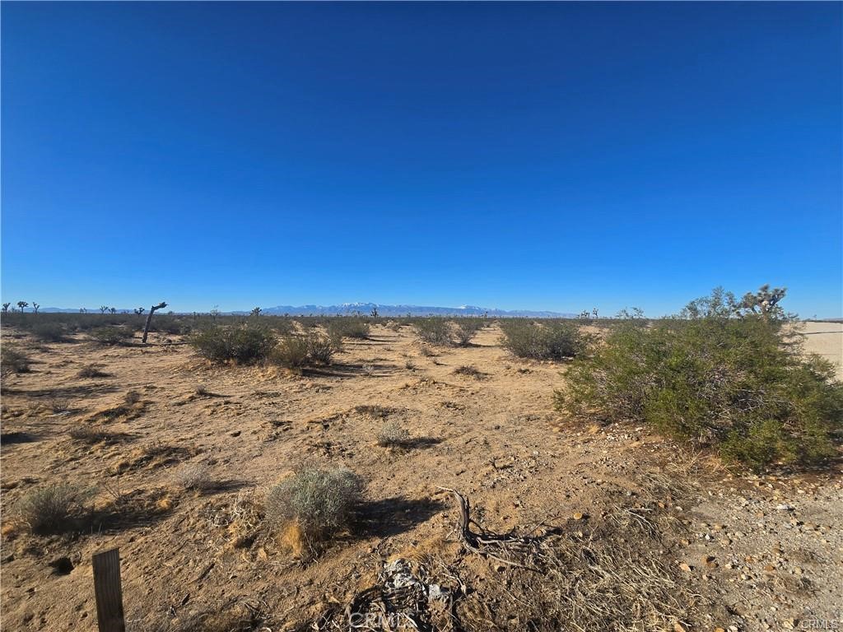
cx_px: 422
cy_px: 316
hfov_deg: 106.2
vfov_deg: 89.9
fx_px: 317
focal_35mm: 13
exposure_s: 1/2423
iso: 50
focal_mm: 2.2
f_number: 2.2
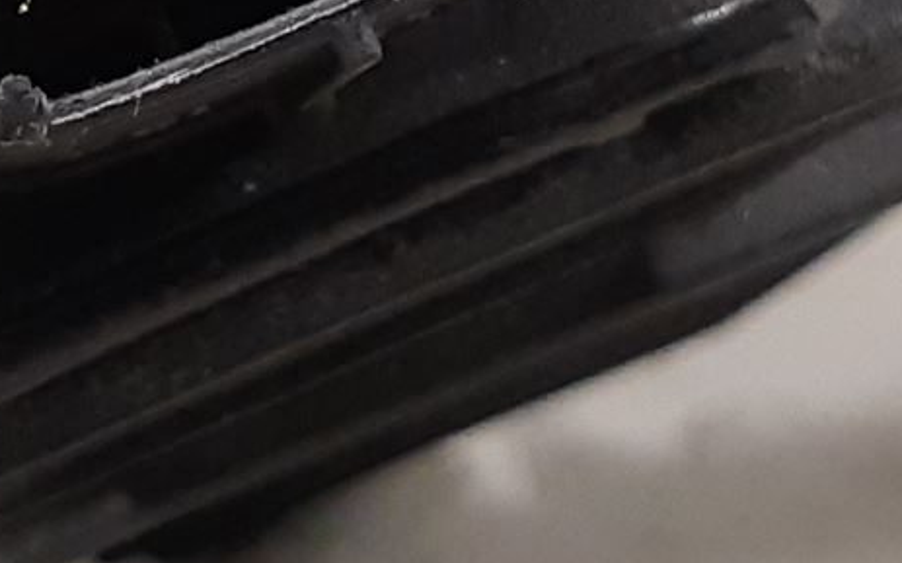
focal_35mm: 122
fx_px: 2998
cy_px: 21
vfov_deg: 10.6
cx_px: 158
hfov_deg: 17.0
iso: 200
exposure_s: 1/50
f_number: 1.7
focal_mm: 3.93
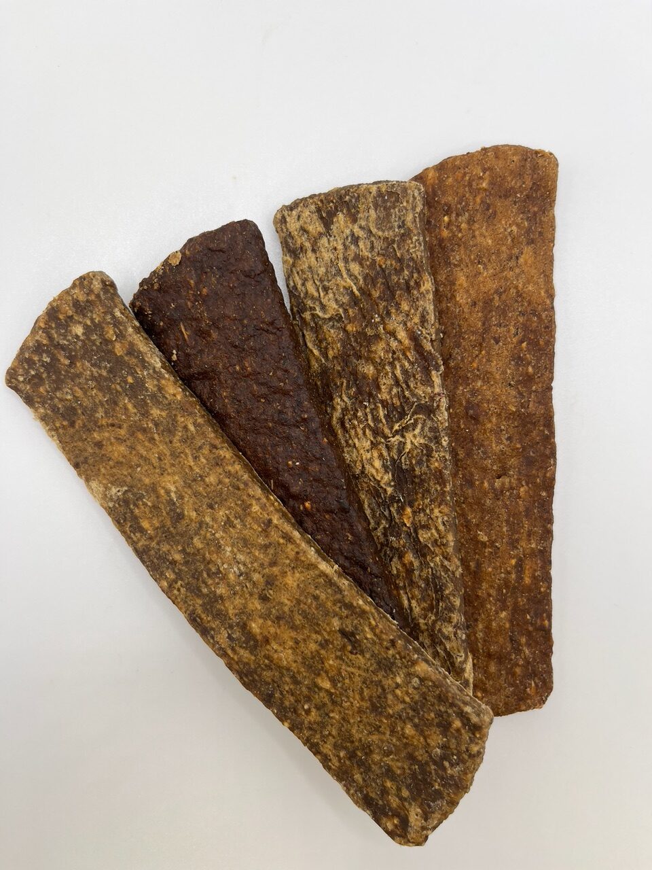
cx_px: 326
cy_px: 435
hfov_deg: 53.1
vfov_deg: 67.3
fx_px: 653
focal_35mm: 26
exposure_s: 1/134
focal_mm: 5.1
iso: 32
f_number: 1.6
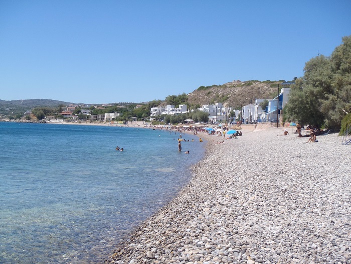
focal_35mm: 46
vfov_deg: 31.6
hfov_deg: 41.2
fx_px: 467
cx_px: 176
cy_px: 132
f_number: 13
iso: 125
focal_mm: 8.25
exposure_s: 1/100
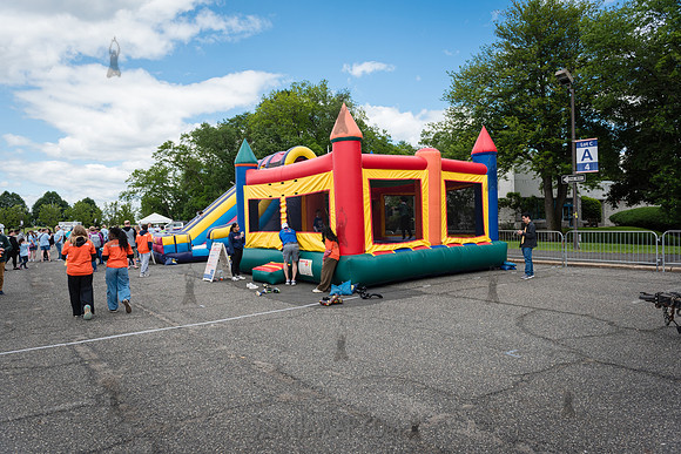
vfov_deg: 53.2
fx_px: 454
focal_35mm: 24
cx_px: 340
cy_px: 227
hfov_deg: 73.7
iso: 400
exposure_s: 1/1600
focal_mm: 24
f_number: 4
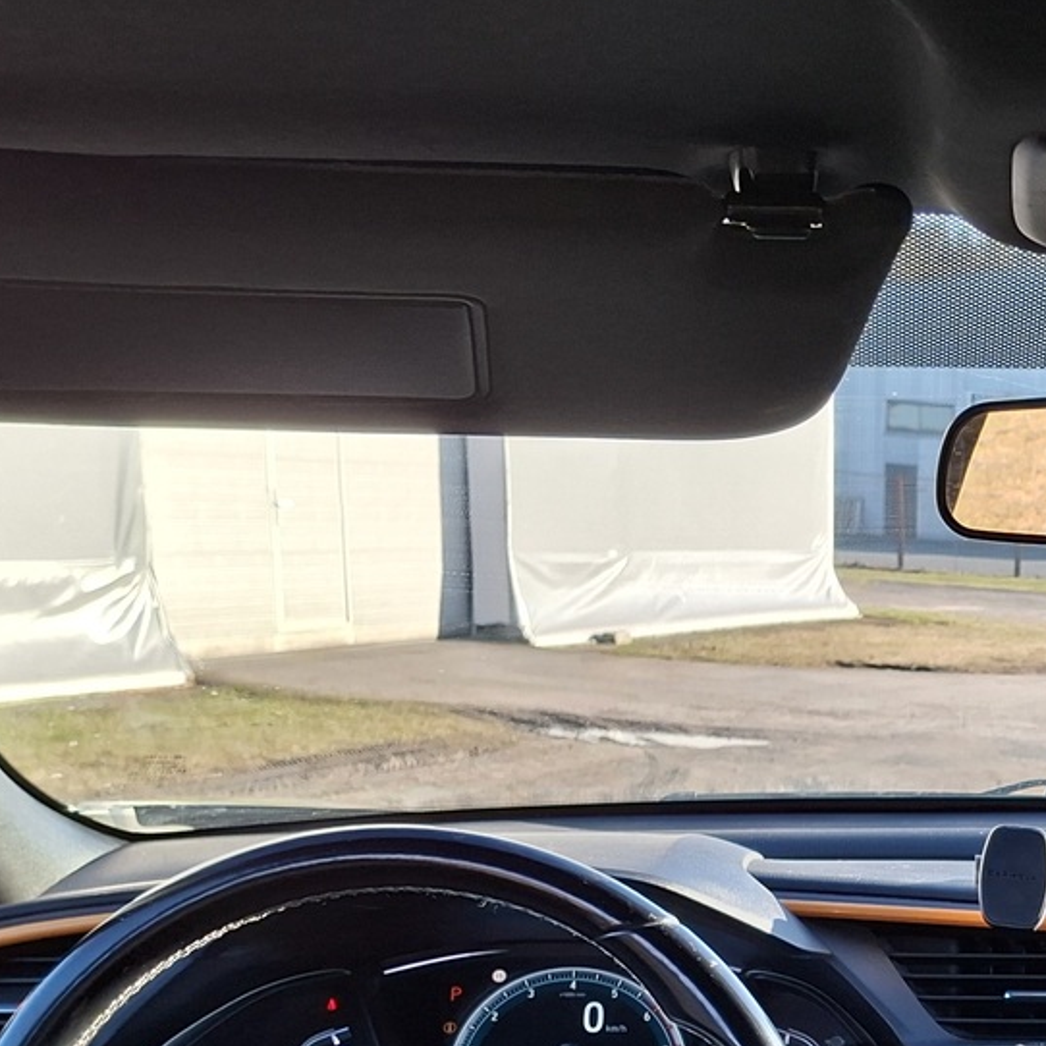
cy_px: 1071
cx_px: 1222
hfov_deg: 25.9
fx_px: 2051
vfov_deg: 26.9
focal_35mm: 60
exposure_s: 1/179
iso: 50
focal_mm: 5.54
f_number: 1.8
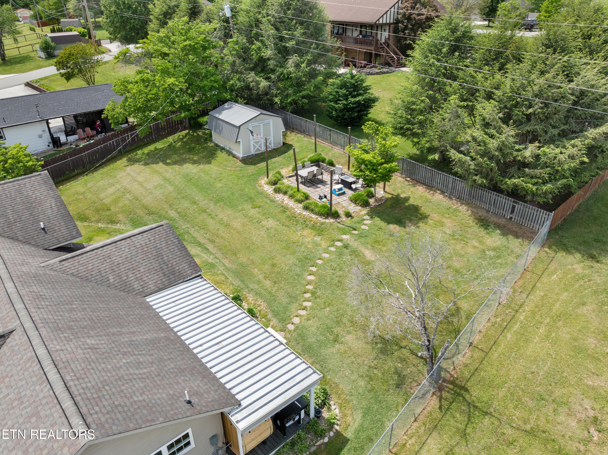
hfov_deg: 71.6
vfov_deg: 56.8
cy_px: 228
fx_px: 421
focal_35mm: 24
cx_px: 304
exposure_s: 1/50
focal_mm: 12.29
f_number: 2.8
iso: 110
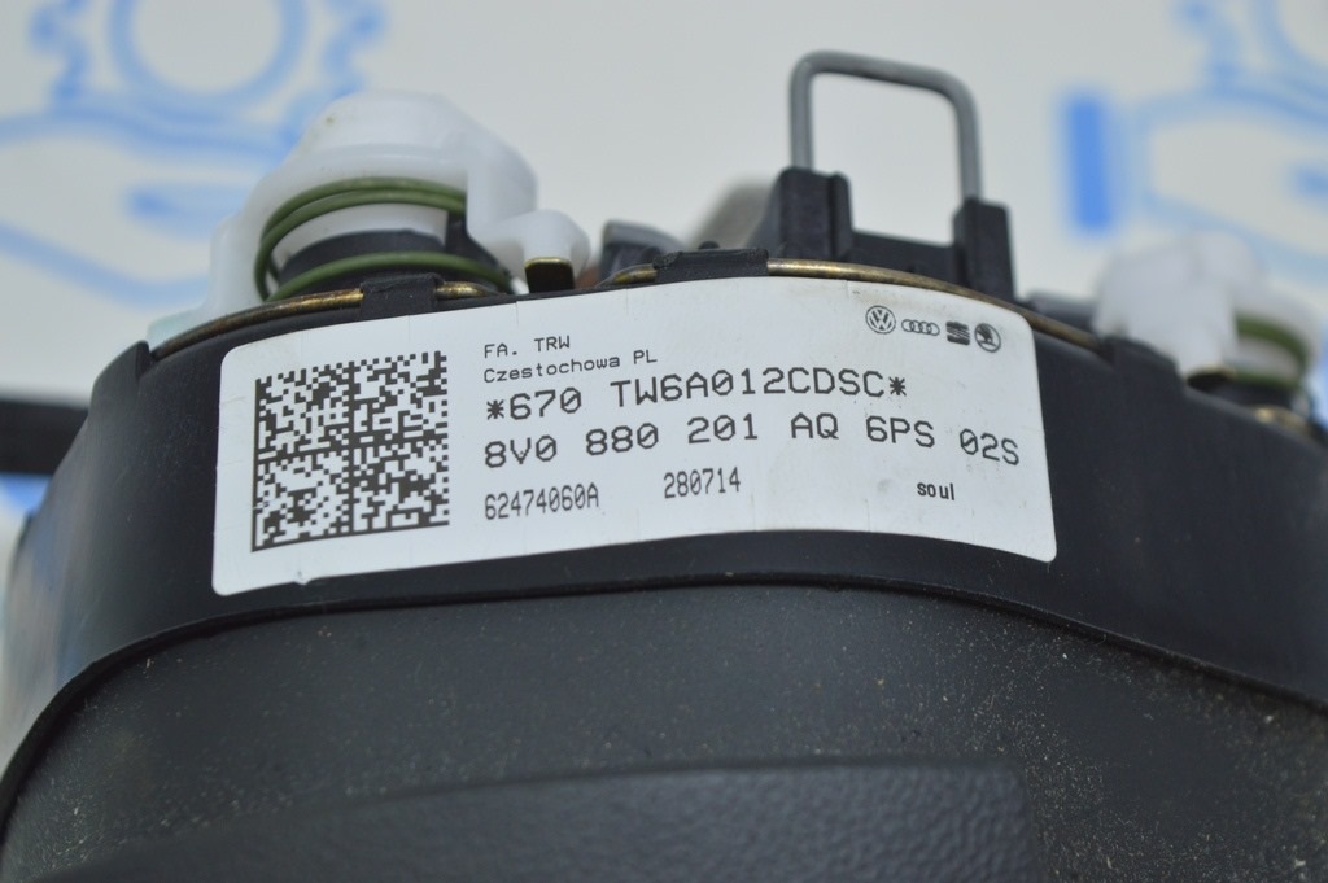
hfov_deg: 24.6
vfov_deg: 16.5
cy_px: 442
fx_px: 3041
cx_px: 664
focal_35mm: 82
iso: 400
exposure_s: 1/40
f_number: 5.6
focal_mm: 55
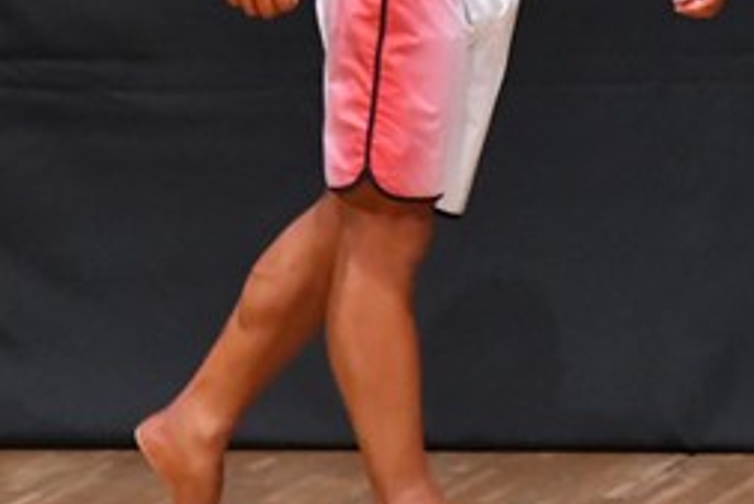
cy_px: -113
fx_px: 22108
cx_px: 434
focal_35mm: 1055
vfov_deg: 1.3
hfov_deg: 2.0
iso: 8000
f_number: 5.6
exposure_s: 1/400
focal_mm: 230
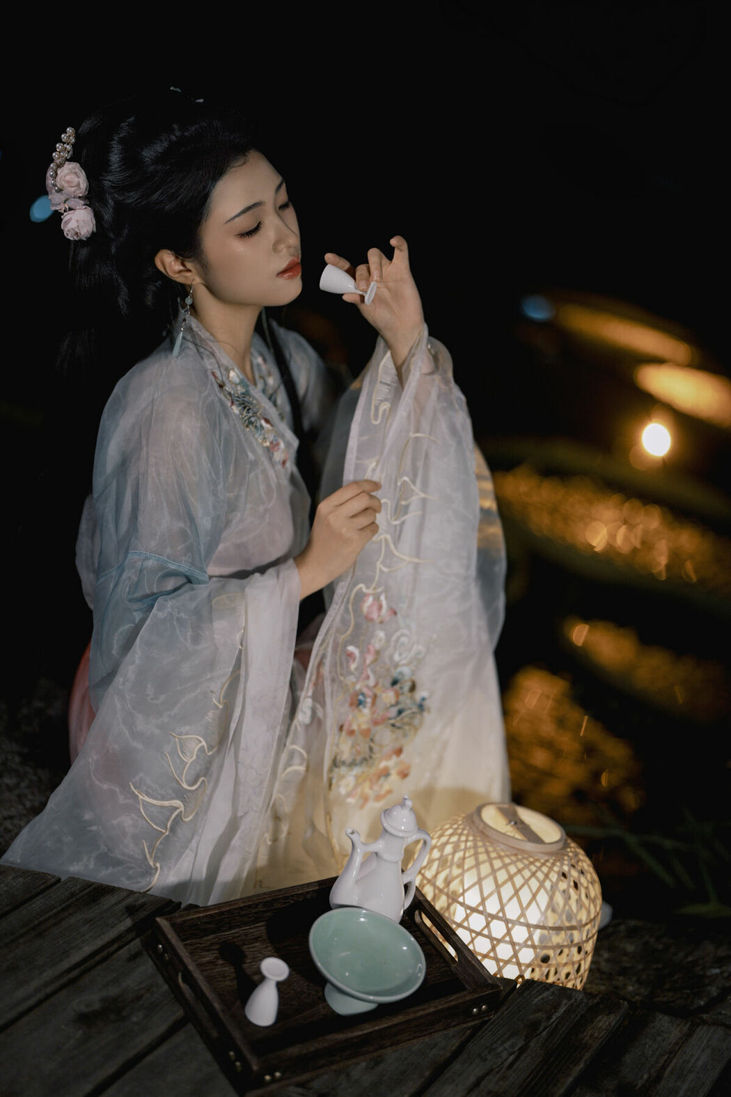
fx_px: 1523
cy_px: 548
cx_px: 366
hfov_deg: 27.0
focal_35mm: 50
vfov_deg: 39.6
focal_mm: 50
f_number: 1.2
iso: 400
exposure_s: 1/125
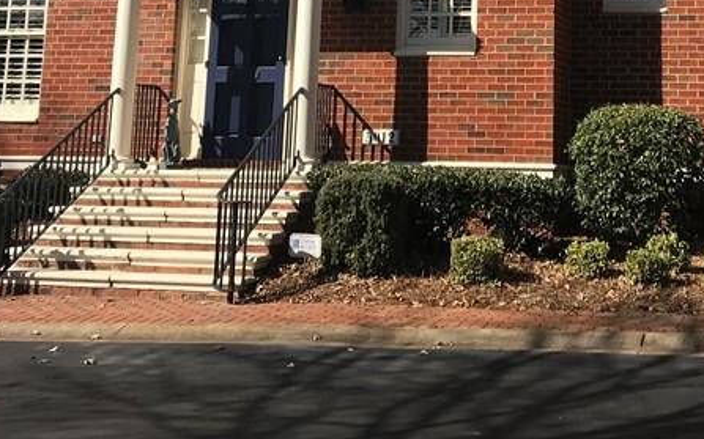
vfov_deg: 18.2
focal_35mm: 68
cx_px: 509
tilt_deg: +9.1
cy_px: -87
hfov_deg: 29.8
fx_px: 1304
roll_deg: -0.5
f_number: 1.8
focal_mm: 3.99
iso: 20
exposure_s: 1/2398
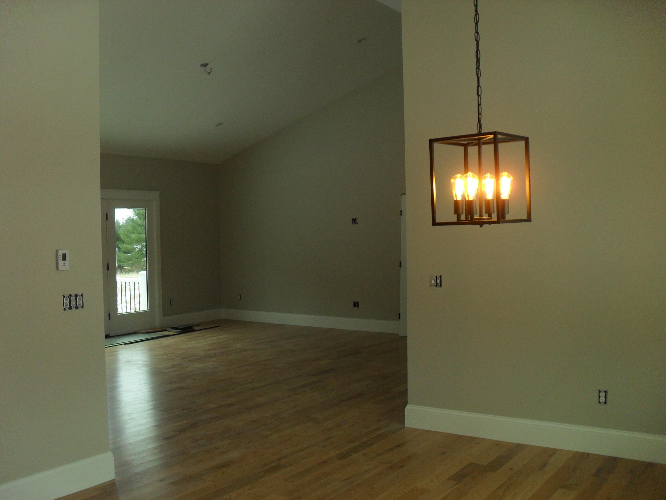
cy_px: 250
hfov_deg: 52.6
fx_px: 673
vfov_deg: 40.7
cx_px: 333
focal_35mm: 35
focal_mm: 6.2
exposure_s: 1/60
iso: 100
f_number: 2.8
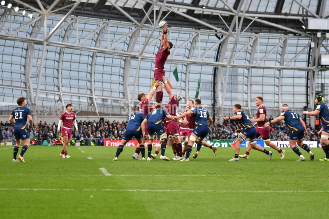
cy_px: 110
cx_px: 164
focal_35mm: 123
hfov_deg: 16.7
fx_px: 1124
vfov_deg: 11.1
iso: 640
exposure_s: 1/1000
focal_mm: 82
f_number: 2.8
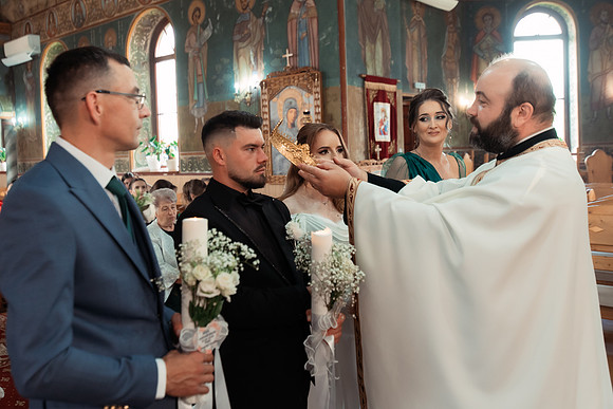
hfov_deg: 55.4
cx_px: 264
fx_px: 581
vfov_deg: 38.7
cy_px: 176
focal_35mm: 34
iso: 1800
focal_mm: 30
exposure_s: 1/200
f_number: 3.2
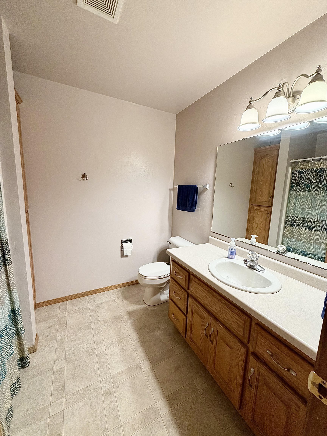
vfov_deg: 102.1
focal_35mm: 14
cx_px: 164
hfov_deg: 85.7
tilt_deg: -9.5
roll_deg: -2.2
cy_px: 218
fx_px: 176
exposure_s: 1/60
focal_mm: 2.22
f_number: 2.2
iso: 200
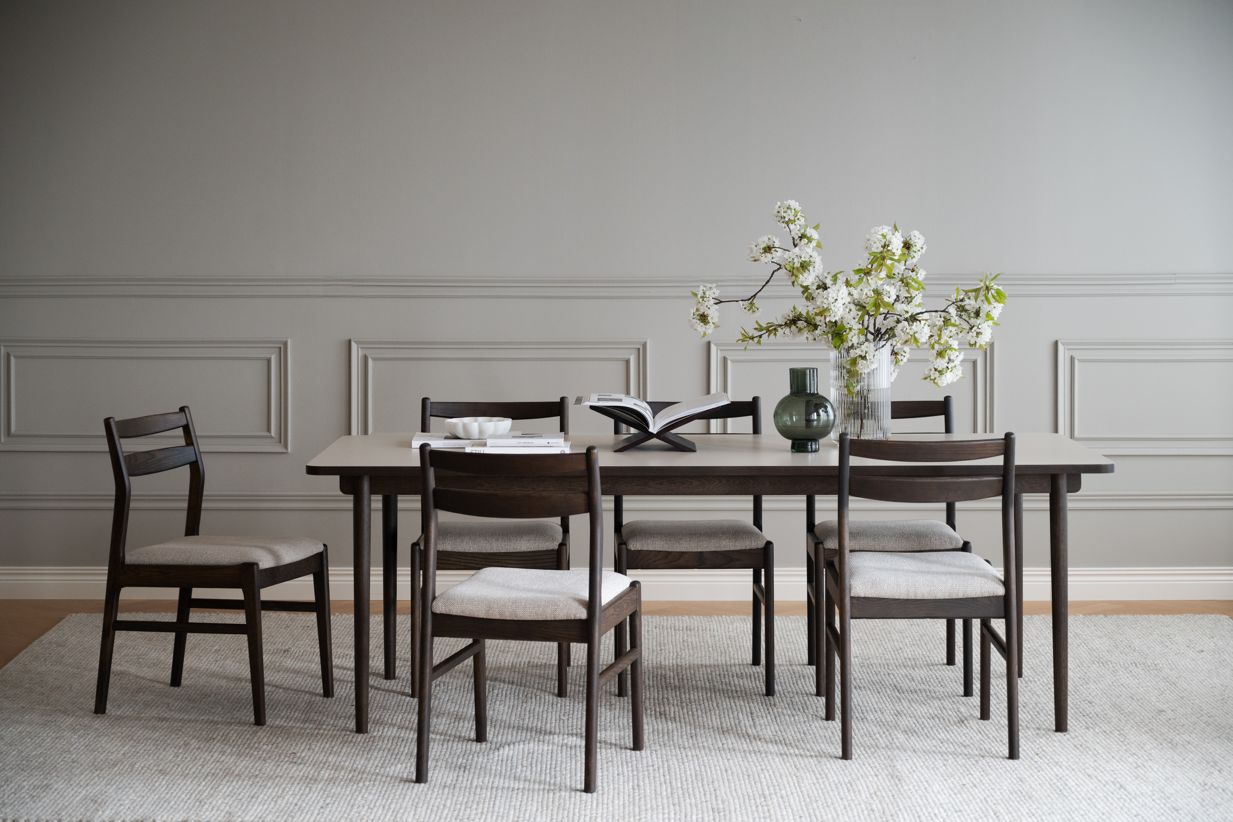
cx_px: 616
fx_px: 2397
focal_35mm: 70
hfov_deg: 28.8
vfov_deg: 19.5
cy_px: 411
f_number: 4
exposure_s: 1/200
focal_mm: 70
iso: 1250
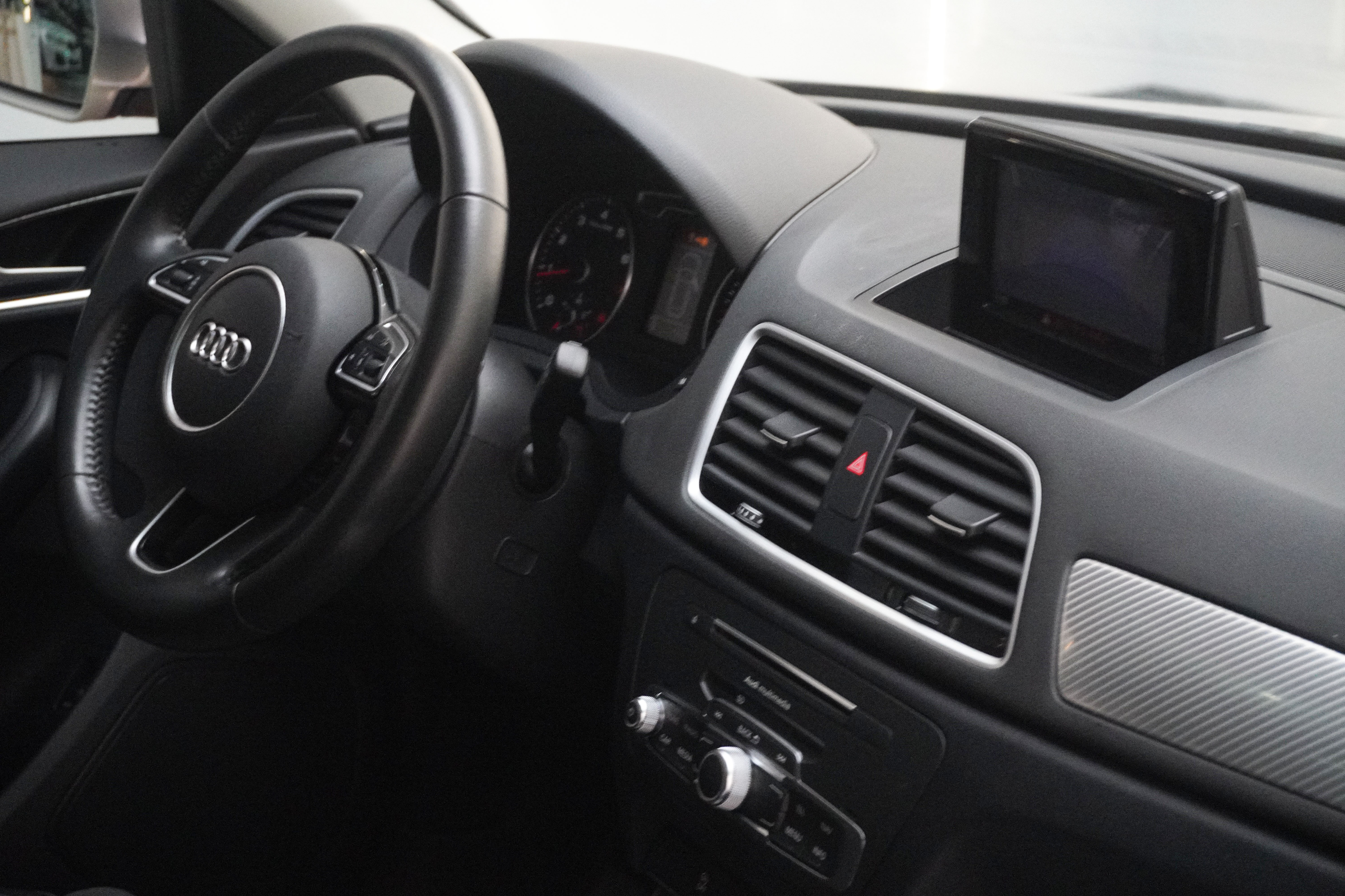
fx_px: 2410
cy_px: 448
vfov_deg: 21.1
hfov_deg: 31.2
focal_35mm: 64
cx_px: 672
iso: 6400
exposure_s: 1/80
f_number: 6.3
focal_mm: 43
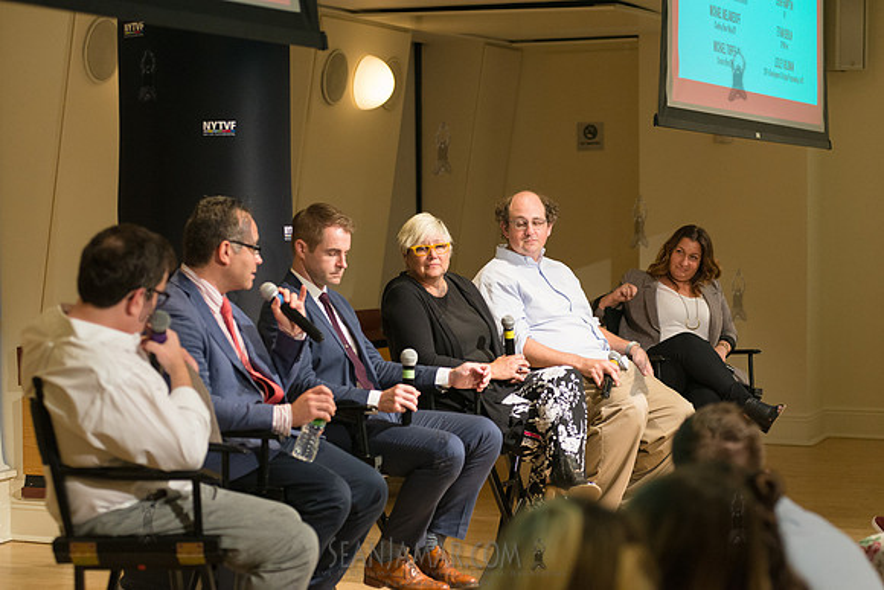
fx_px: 1965
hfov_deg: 25.4
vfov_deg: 17.1
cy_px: 295
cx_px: 442
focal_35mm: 80
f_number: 4
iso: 2500
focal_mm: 80
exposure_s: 1/200
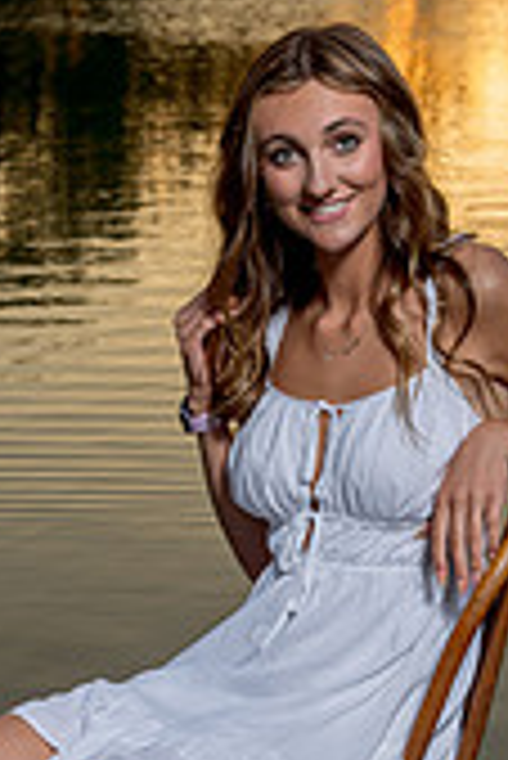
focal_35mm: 133
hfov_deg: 10.3
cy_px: 688
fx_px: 2809
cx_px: 171
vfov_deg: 15.2
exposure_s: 1/160
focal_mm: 50
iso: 100
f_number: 5.6
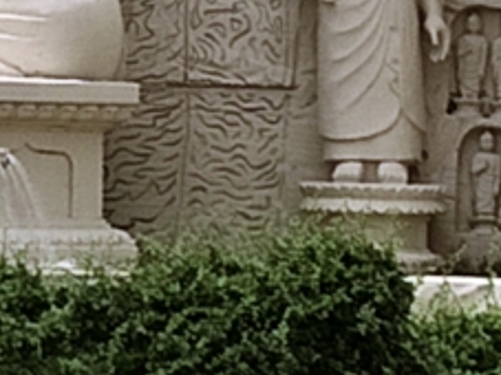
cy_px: -229
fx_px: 2445
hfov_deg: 11.3
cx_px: -203
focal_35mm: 169
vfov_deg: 8.5
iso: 37
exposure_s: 1/2540
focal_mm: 4.1
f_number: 1.7
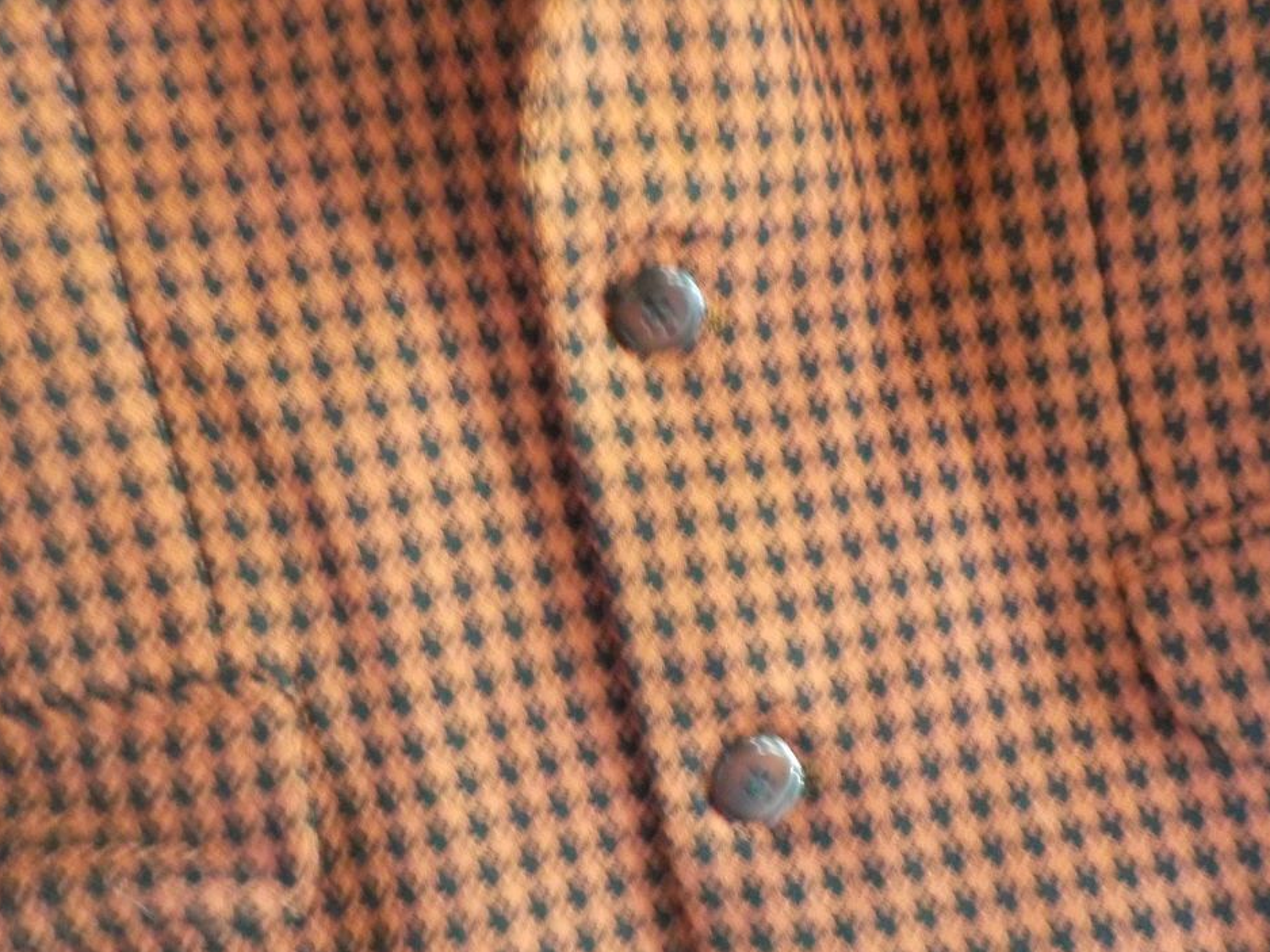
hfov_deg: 56.8
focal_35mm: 32
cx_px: 647
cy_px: 485
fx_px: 1174
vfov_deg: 44.1
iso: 800
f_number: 3.3
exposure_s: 1/5
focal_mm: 4.1
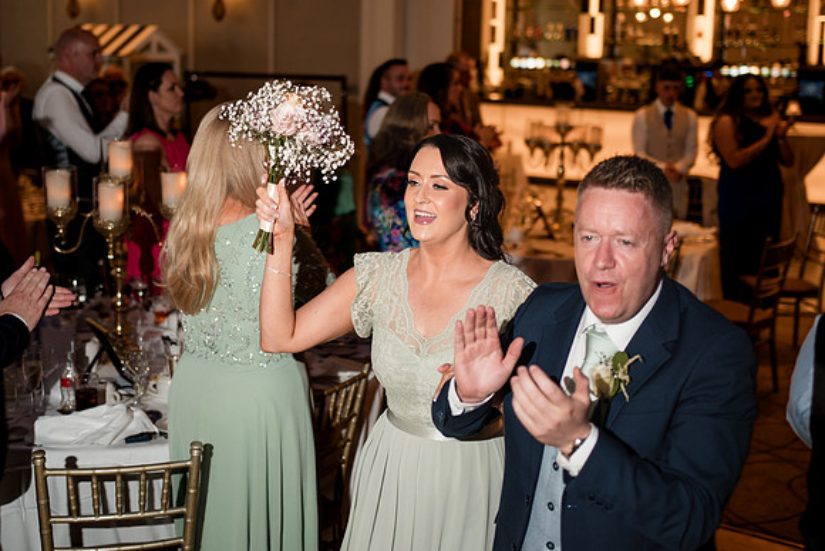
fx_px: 1091
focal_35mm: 48
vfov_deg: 28.2
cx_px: 413
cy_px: 198
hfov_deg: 41.4
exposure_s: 1/200
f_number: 1.8
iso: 200
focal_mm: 35
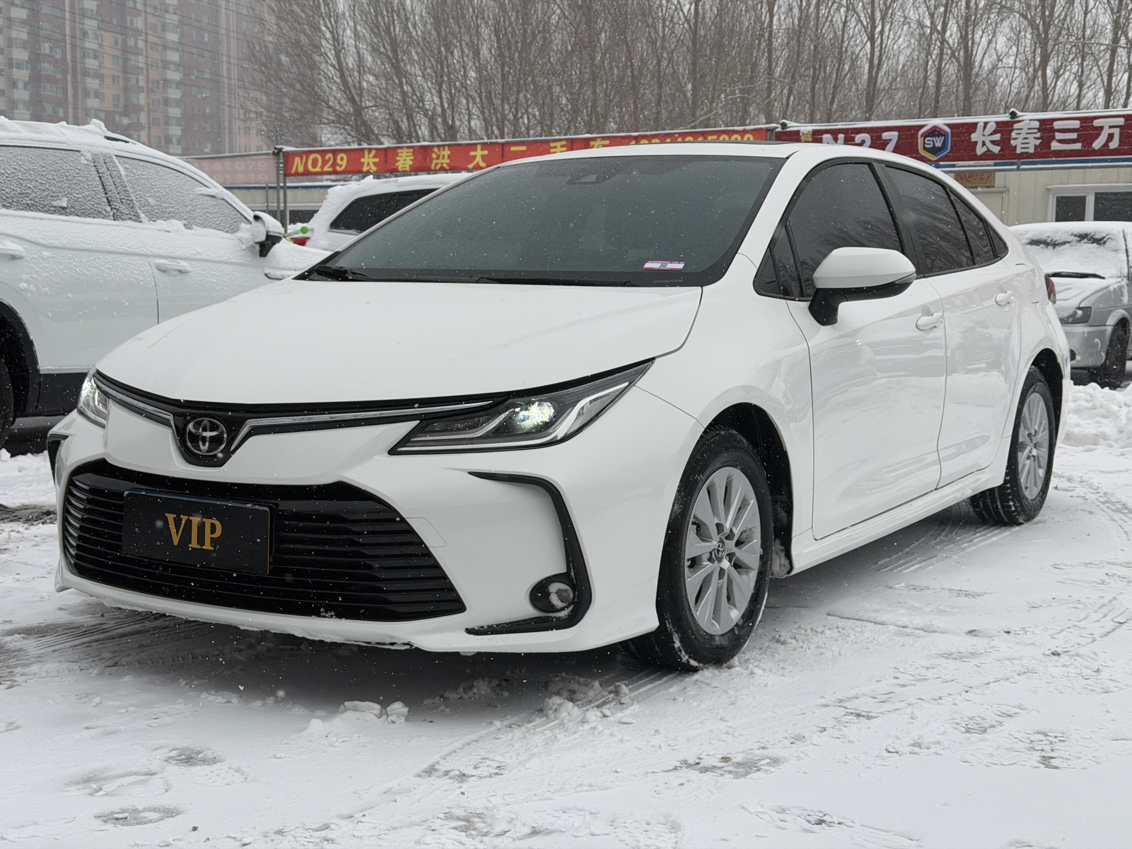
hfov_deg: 39.7
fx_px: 1570
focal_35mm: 48
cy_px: 424
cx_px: 566
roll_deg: -0.4
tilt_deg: -6.2
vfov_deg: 30.3
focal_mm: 6.76
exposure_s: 1/1484
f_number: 1.78
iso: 80
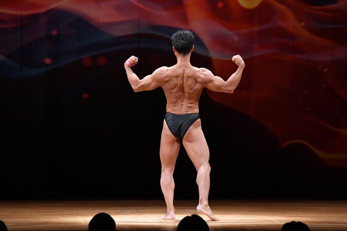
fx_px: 2312
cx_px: 174
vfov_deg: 5.7
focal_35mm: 240
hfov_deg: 8.6
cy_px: 116
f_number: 5.6
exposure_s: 1/400
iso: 4000
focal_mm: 160
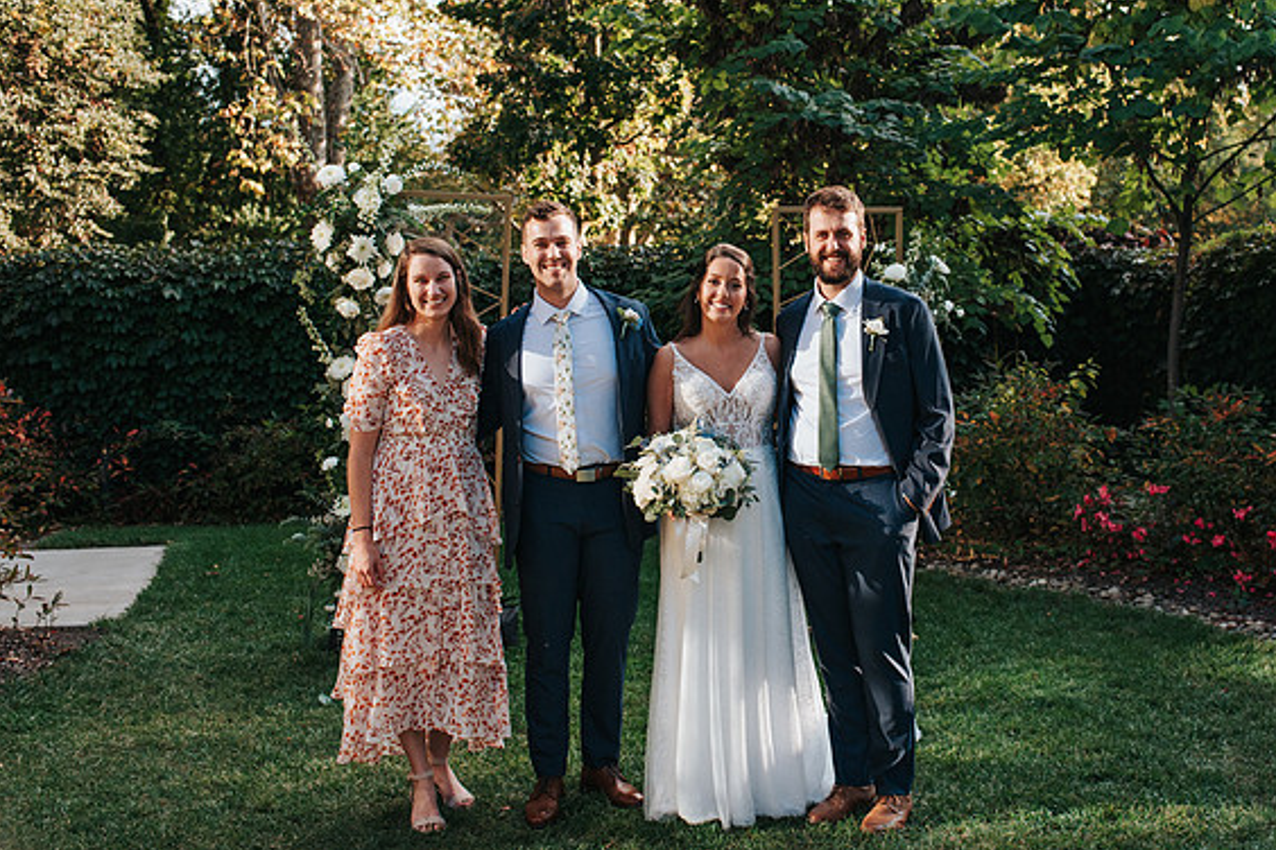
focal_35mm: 41
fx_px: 1453
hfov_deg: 47.3
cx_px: 731
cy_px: 366
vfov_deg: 32.6
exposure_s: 1/1250
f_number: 4
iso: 1000
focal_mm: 35
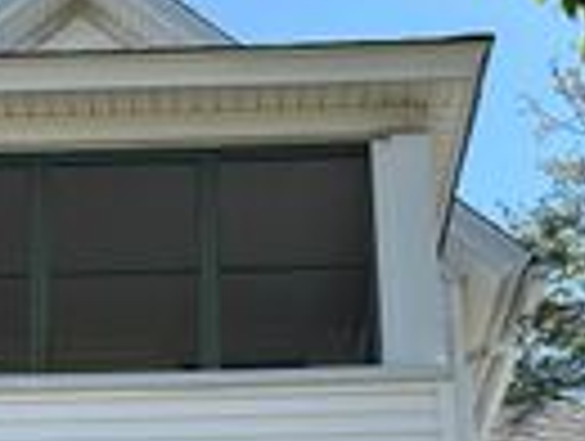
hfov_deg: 21.1
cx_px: 158
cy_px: 691
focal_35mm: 92
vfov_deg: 14.8
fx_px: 1558
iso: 80
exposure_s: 1/2203
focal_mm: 6.86
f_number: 1.78
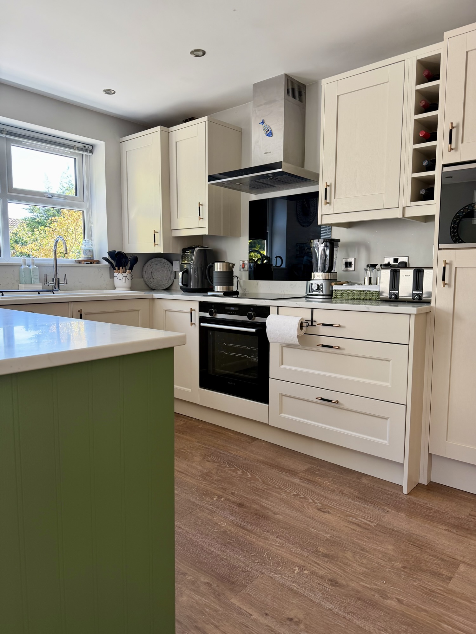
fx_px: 440
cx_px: 238
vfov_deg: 71.6
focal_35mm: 24
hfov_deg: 56.8
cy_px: 317
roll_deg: +0.5
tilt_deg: -5.4
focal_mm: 6.76
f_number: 1.78
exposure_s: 1/121
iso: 100
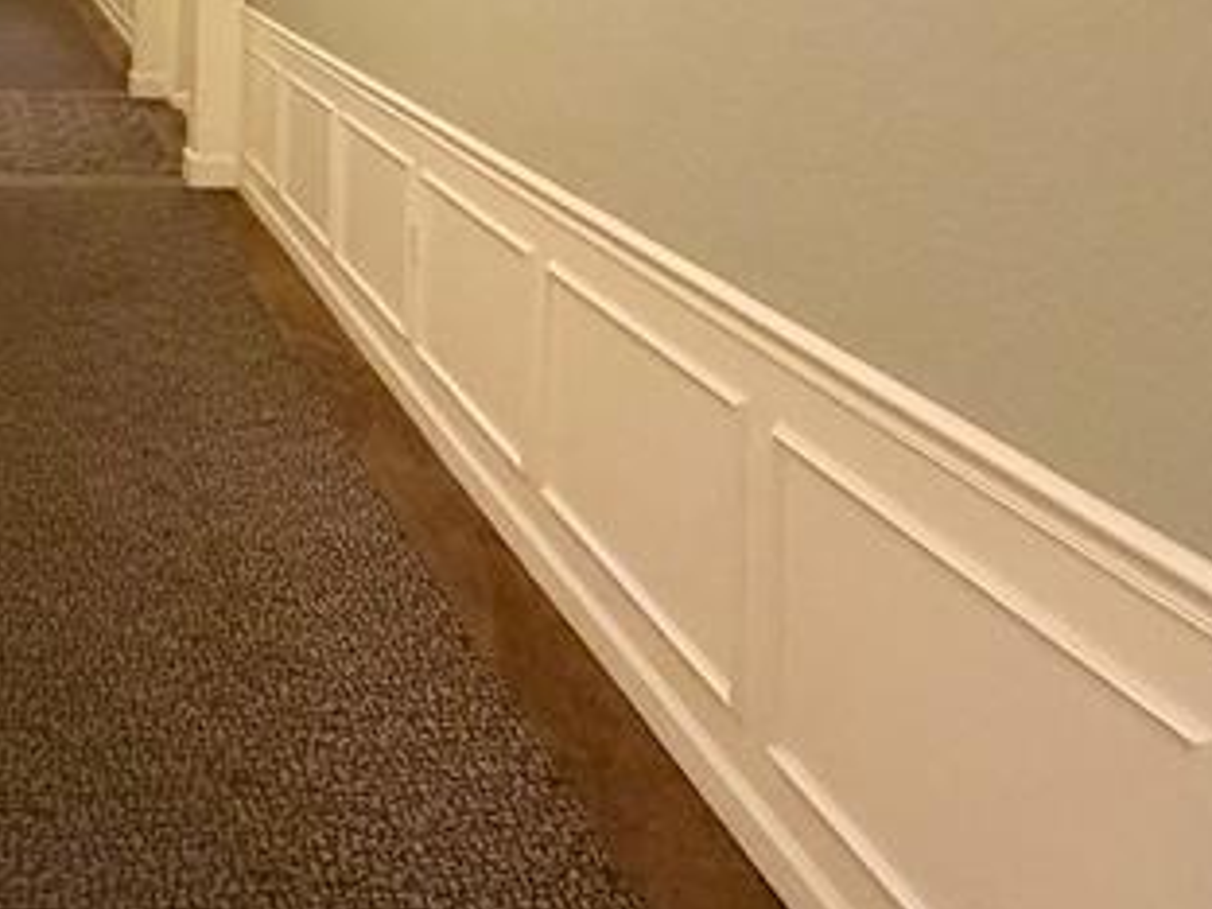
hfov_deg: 37.7
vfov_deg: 27.5
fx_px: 1611
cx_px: 58
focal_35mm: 46
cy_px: -194
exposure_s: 1/60
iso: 500
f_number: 2.2
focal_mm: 2.22
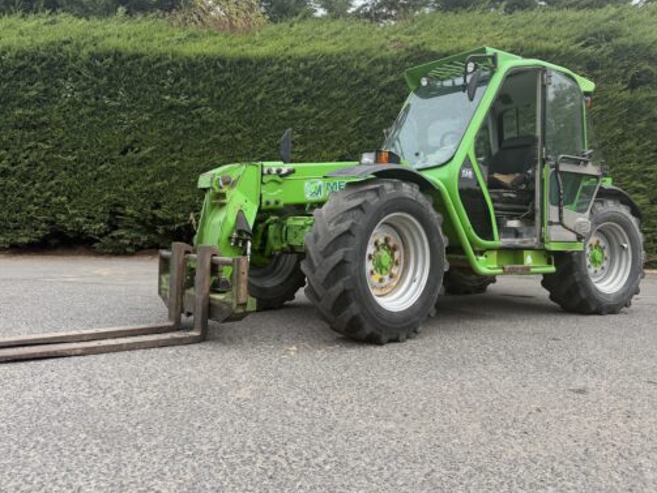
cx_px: 342
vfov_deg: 45.2
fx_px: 589
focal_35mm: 31
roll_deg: +1.7
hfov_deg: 58.3
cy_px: 197
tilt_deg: +0.8
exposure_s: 1/1727
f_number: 1.78
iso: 100
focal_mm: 6.76
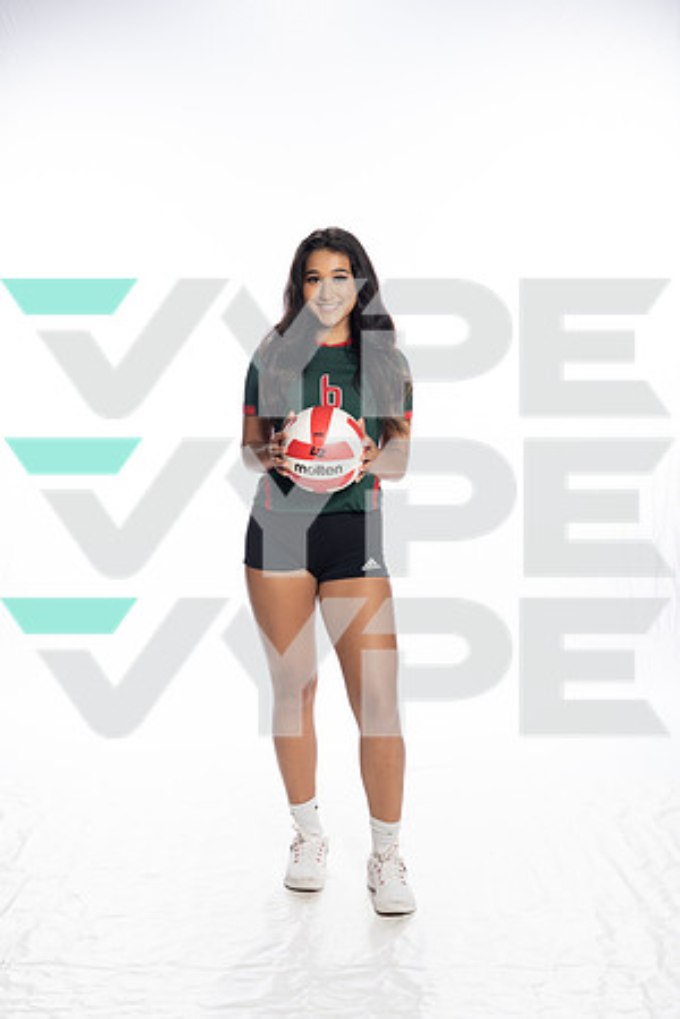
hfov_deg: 27.0
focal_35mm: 50
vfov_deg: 39.6
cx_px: 340
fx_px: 1417
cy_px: 510
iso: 400
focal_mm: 50
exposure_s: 1/250
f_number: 8
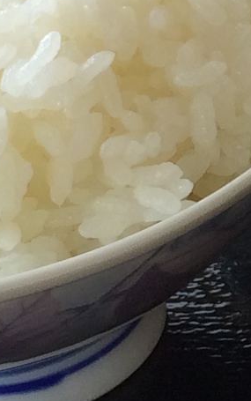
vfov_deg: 9.2
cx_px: 749
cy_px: 124
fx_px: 2492
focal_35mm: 228
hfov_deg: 5.4
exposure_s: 1/155
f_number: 2.2
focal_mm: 4.12
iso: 32
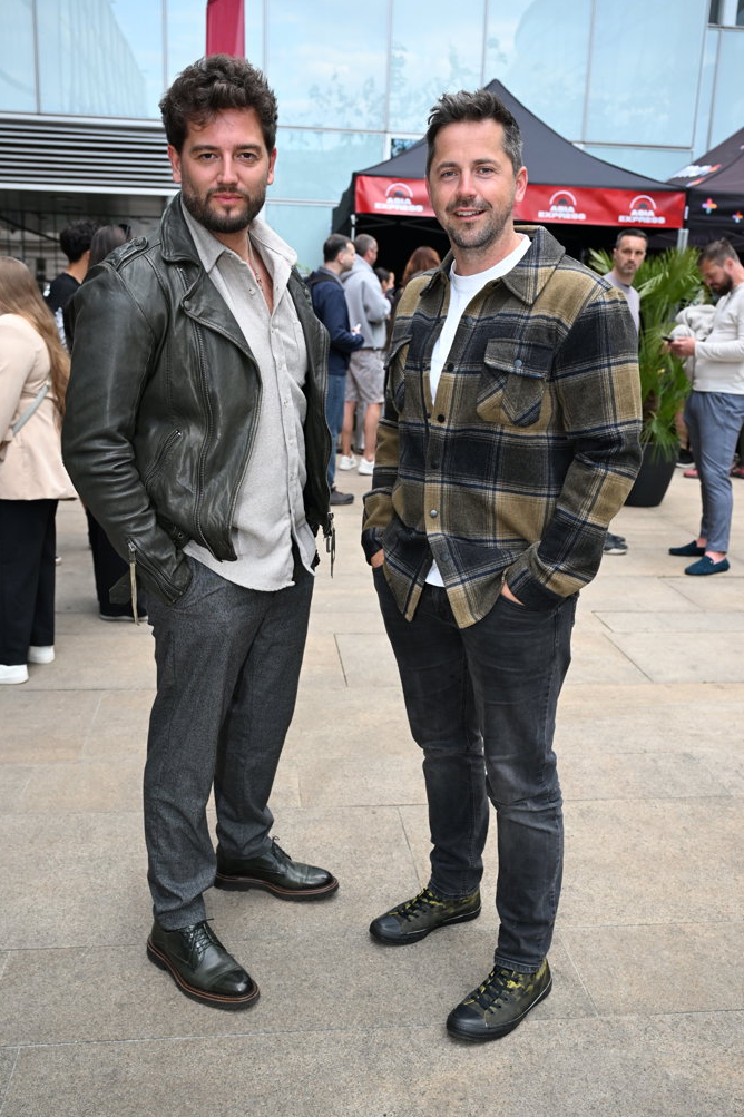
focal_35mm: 33
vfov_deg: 58.0
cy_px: 555
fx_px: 1009
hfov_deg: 40.5
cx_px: 361
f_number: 4.5
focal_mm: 31.5
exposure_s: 1/250
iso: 800
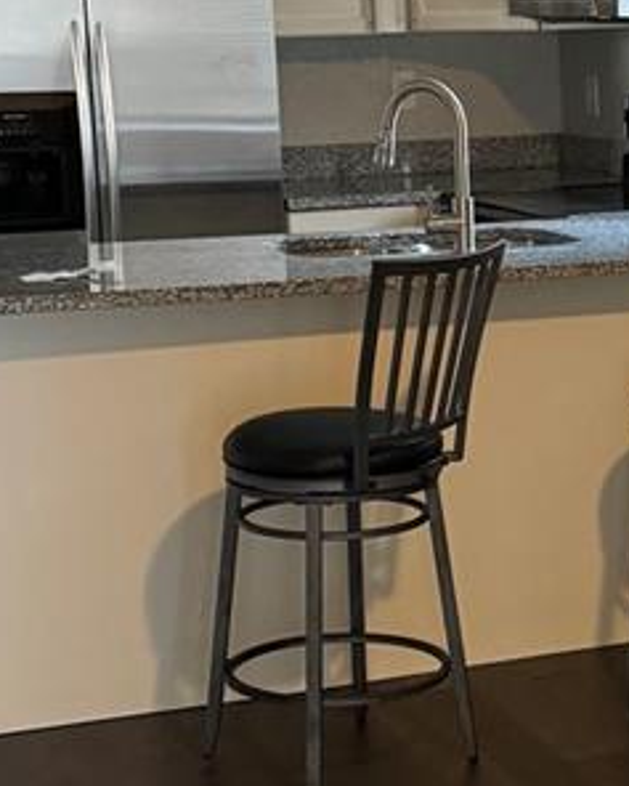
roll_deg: +1.4
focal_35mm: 95
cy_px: 382
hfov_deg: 15.8
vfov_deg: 20.2
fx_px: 2210
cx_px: 671
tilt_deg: -8.8
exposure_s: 1/30
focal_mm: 6.76
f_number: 1.78
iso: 800
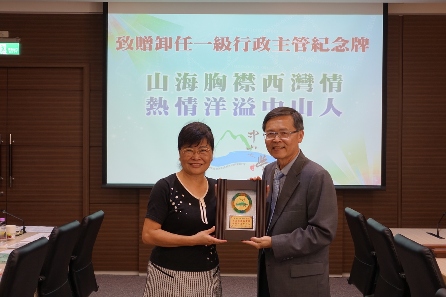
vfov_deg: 29.2
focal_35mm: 46
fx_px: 570
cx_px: 223
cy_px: 148
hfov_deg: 42.7
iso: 125
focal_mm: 16.84
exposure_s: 1/60
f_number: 2.8
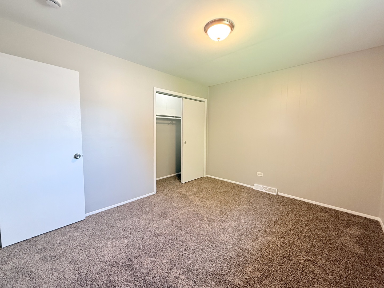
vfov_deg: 85.7
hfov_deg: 102.1
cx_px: 192
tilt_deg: -4.7
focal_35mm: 14
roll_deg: +0.3
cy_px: 144
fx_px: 155
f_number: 2.2
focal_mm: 2.22
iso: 200
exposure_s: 1/60
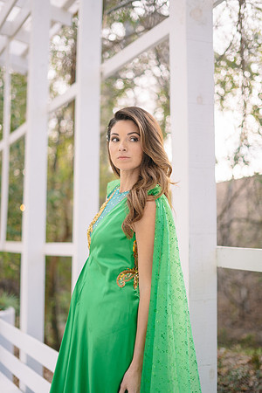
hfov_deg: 27.0
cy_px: 196
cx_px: 131
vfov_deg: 39.6
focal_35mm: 50
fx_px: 546
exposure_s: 1/200
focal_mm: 50
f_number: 1.8
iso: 100
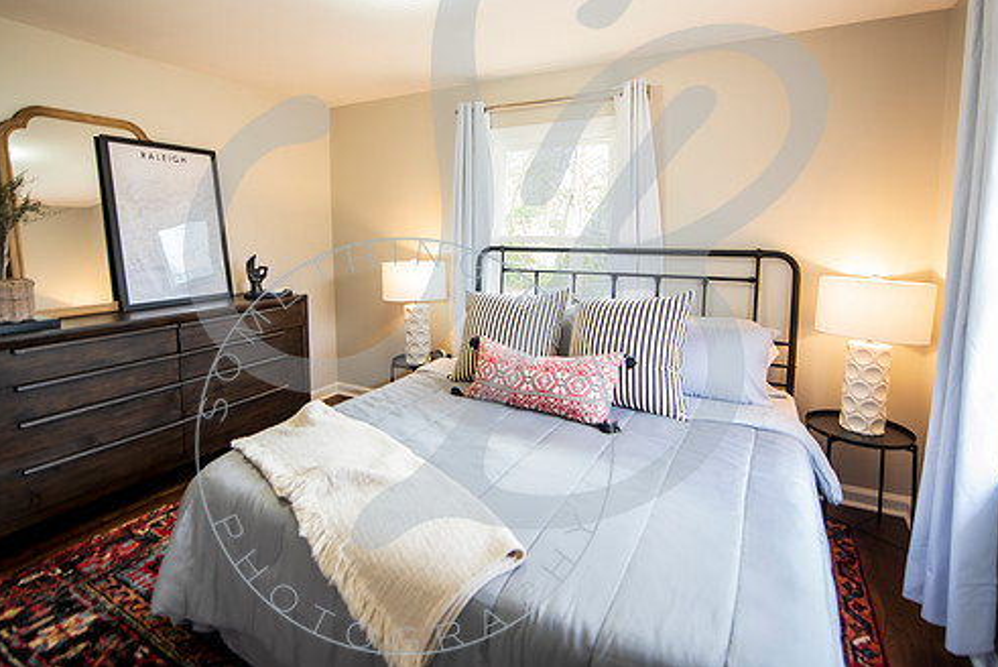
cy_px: 276
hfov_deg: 93.2
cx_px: 497
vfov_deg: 70.0
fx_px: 472
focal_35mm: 17
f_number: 2.8
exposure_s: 1/80
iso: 500
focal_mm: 14
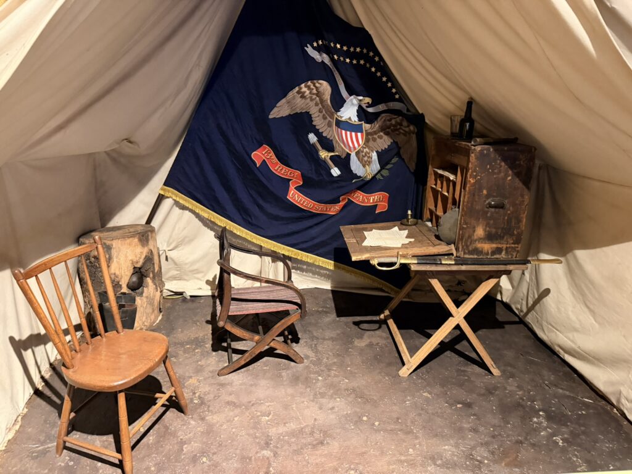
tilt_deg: -17.1
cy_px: 237
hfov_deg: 71.6
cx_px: 316
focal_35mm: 24
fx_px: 438
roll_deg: -0.5
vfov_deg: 56.8
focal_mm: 6.76
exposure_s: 1/30
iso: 1000
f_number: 1.78
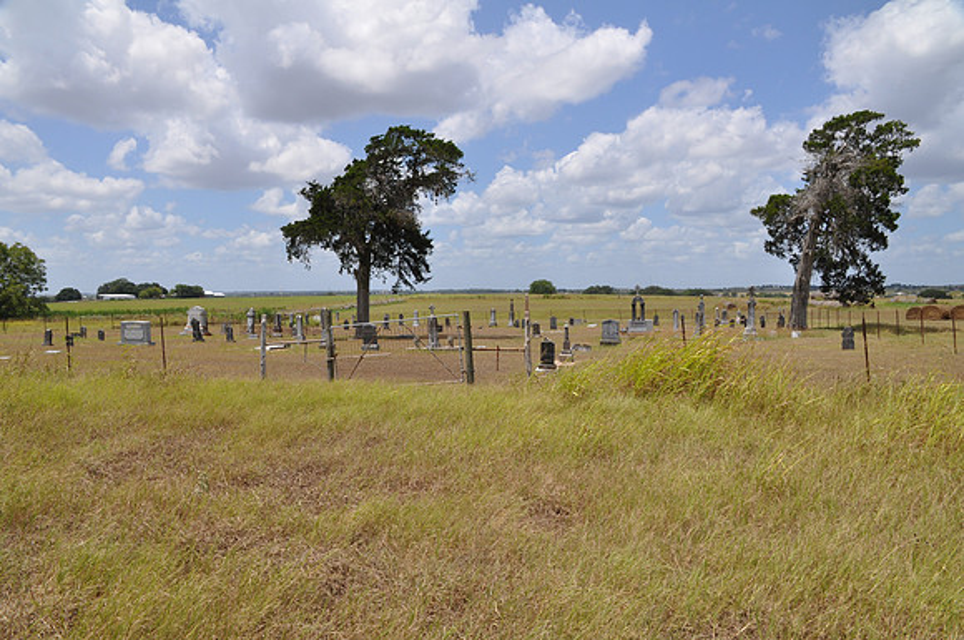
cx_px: 482
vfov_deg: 47.8
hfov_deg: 67.5
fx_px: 722
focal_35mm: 27
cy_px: 320
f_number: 13
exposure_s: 1/160
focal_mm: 18
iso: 200
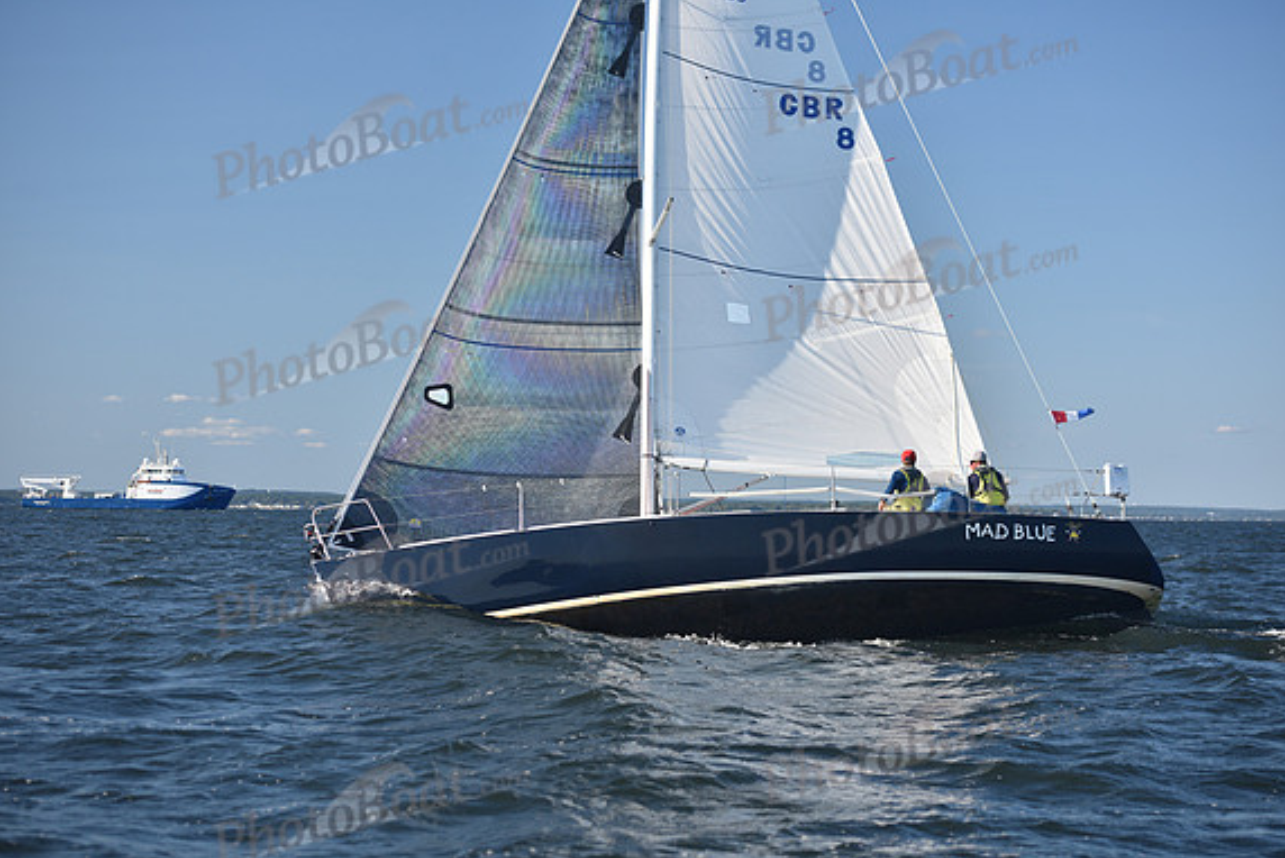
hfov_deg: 28.4
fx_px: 2535
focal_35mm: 71
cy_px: 432
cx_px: 647
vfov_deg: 19.2
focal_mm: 70
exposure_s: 1/800
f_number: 4
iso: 250
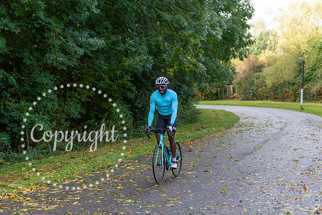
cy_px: 108
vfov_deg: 19.5
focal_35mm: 70
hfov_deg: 28.8
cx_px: 161
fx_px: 626
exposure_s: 1/400
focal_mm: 70
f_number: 2.8
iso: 200
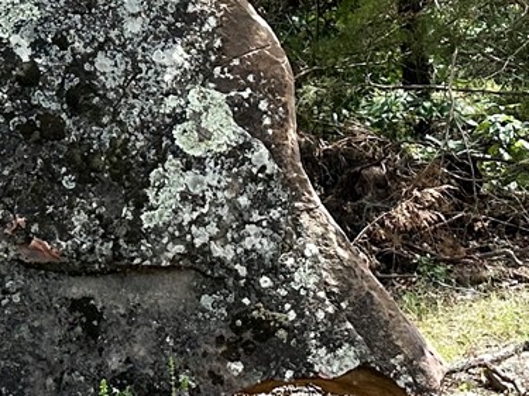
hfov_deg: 15.9
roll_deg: +4.0
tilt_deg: +10.8
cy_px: -73
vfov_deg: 11.8
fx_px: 1879
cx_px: 121
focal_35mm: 123
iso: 80
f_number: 1.78
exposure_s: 1/1339
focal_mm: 6.86
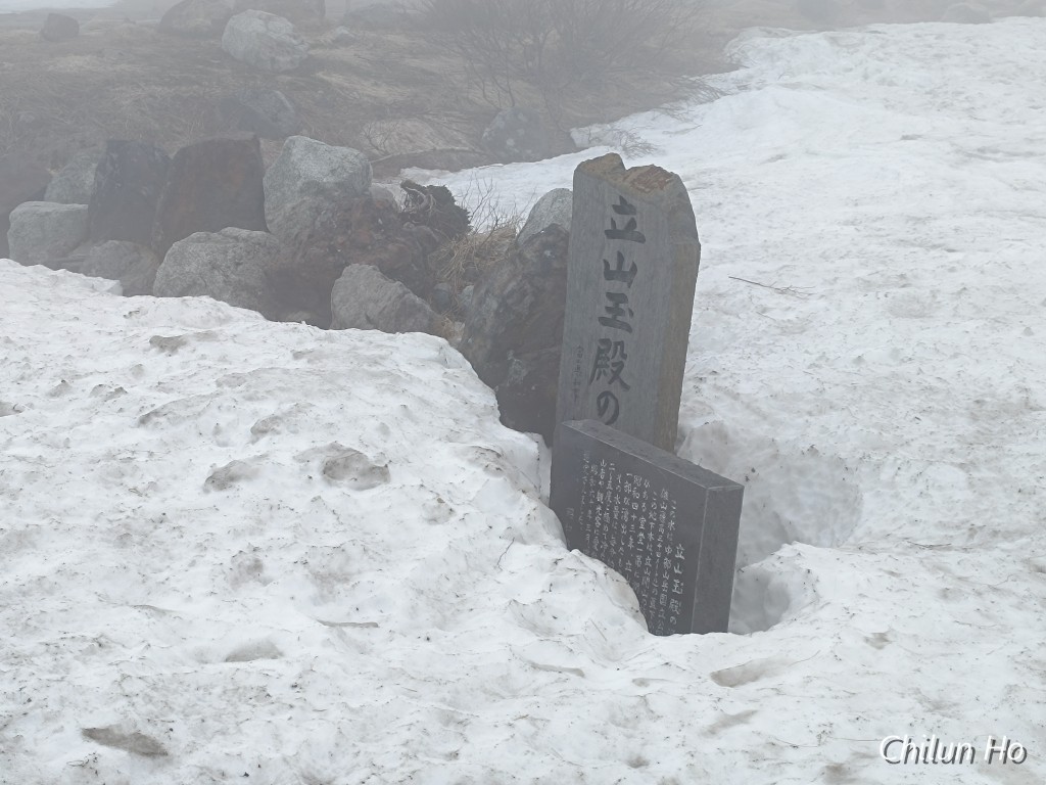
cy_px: 392
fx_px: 725
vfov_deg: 56.8
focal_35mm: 24
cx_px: 523
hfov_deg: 71.6
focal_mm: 6.14
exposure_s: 1/368
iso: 50
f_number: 1.65
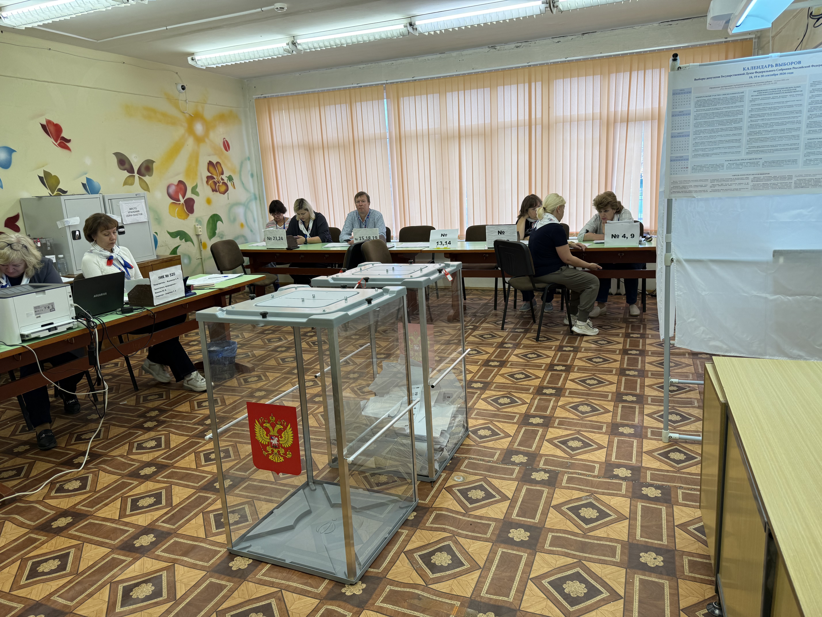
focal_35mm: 24
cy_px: 308
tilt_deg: -12.7
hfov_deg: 71.6
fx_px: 570
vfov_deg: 56.8
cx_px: 411
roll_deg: +3.3
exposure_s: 1/100
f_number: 1.78
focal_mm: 6.76
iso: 64
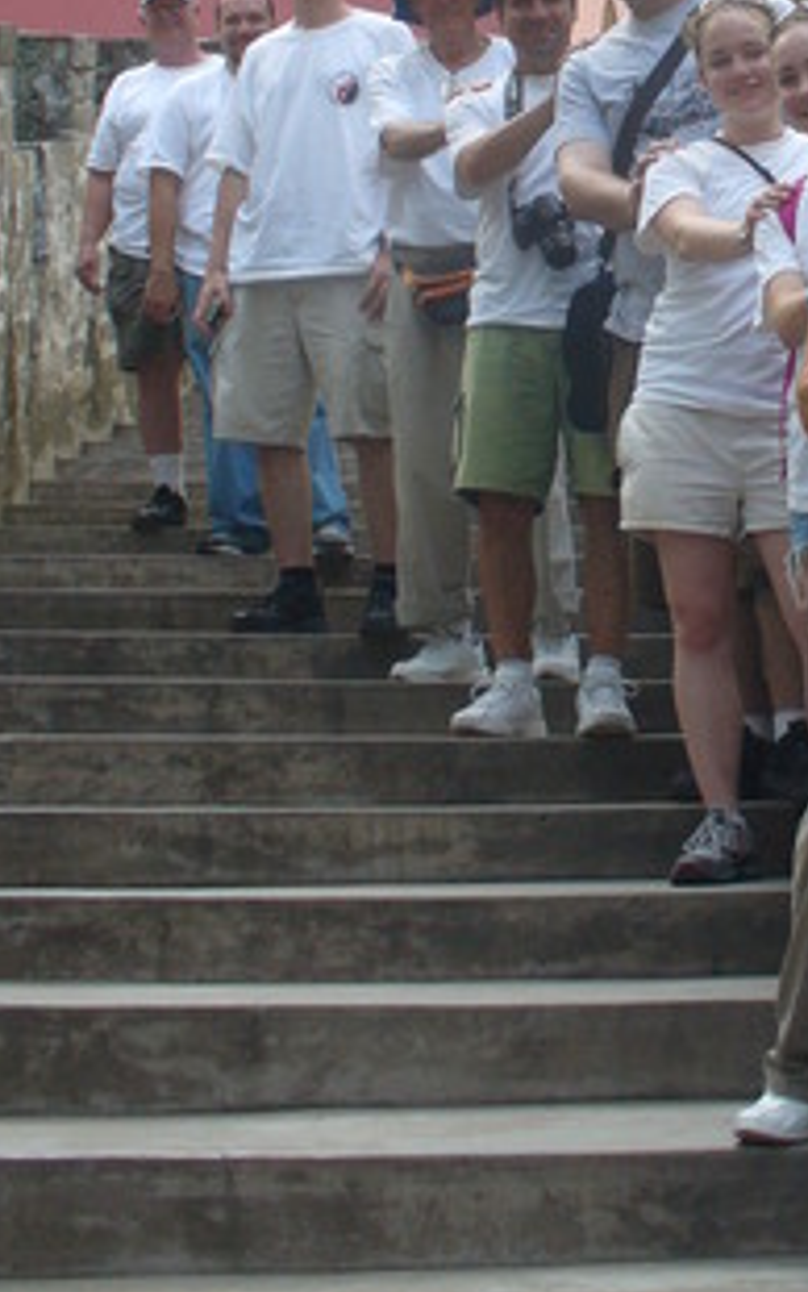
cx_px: 716
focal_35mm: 76
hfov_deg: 17.0
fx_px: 2675
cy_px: 138
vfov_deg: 26.3
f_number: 2.8
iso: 80
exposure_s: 1/160
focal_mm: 6.1
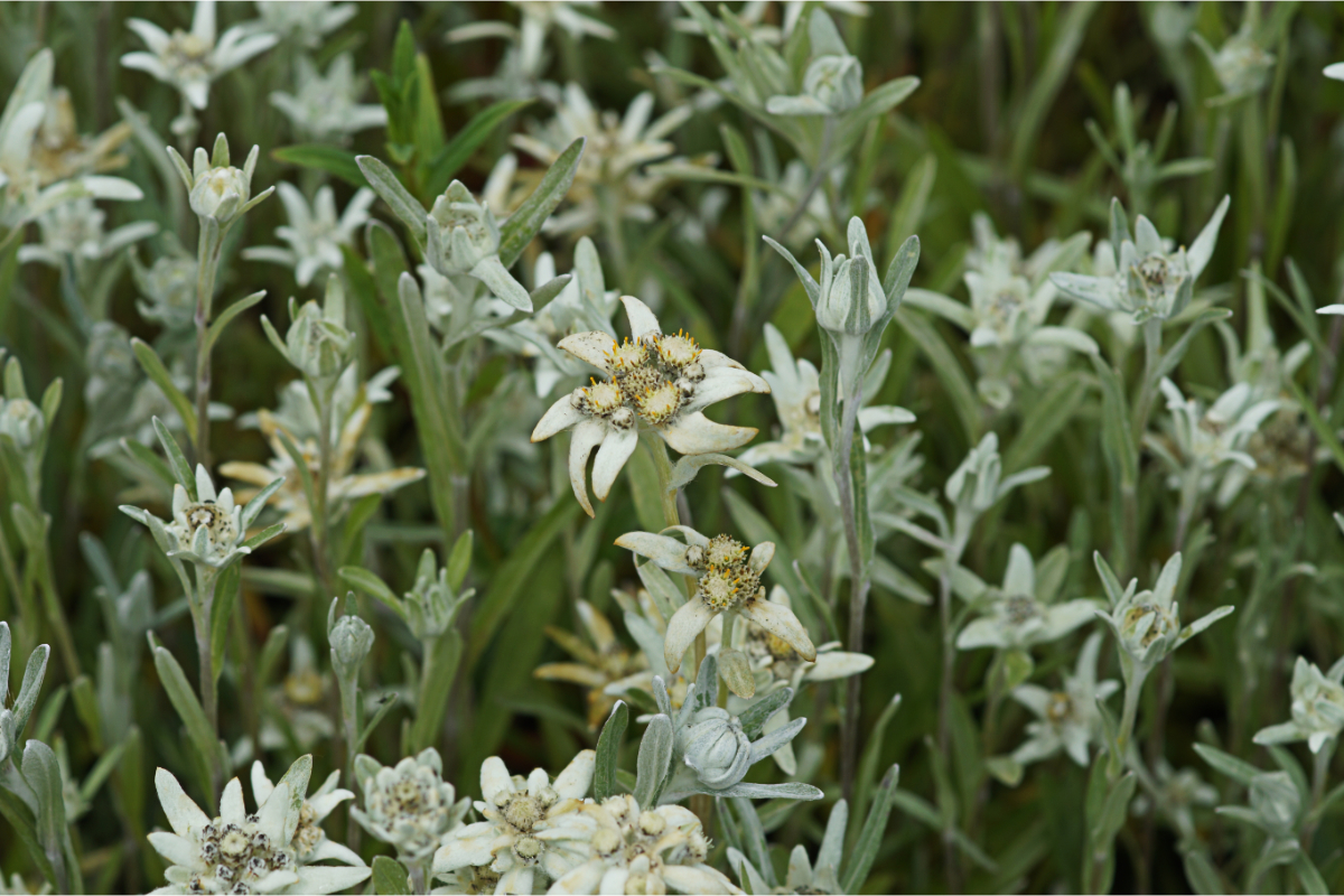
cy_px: 448
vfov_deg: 9.1
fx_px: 5600
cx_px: 672
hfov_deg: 13.7
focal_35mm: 150
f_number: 5.6
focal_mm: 100
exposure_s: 1/320
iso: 100
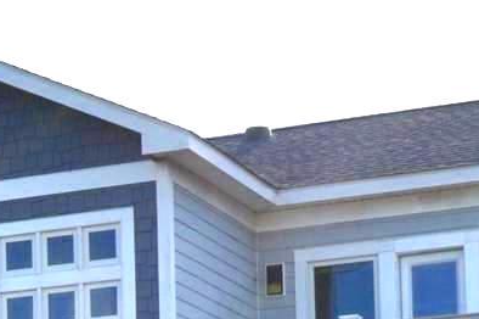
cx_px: -152
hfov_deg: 10.7
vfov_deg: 7.1
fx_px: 2486
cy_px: 564
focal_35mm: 187
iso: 200
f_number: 18
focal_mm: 24
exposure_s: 1/200
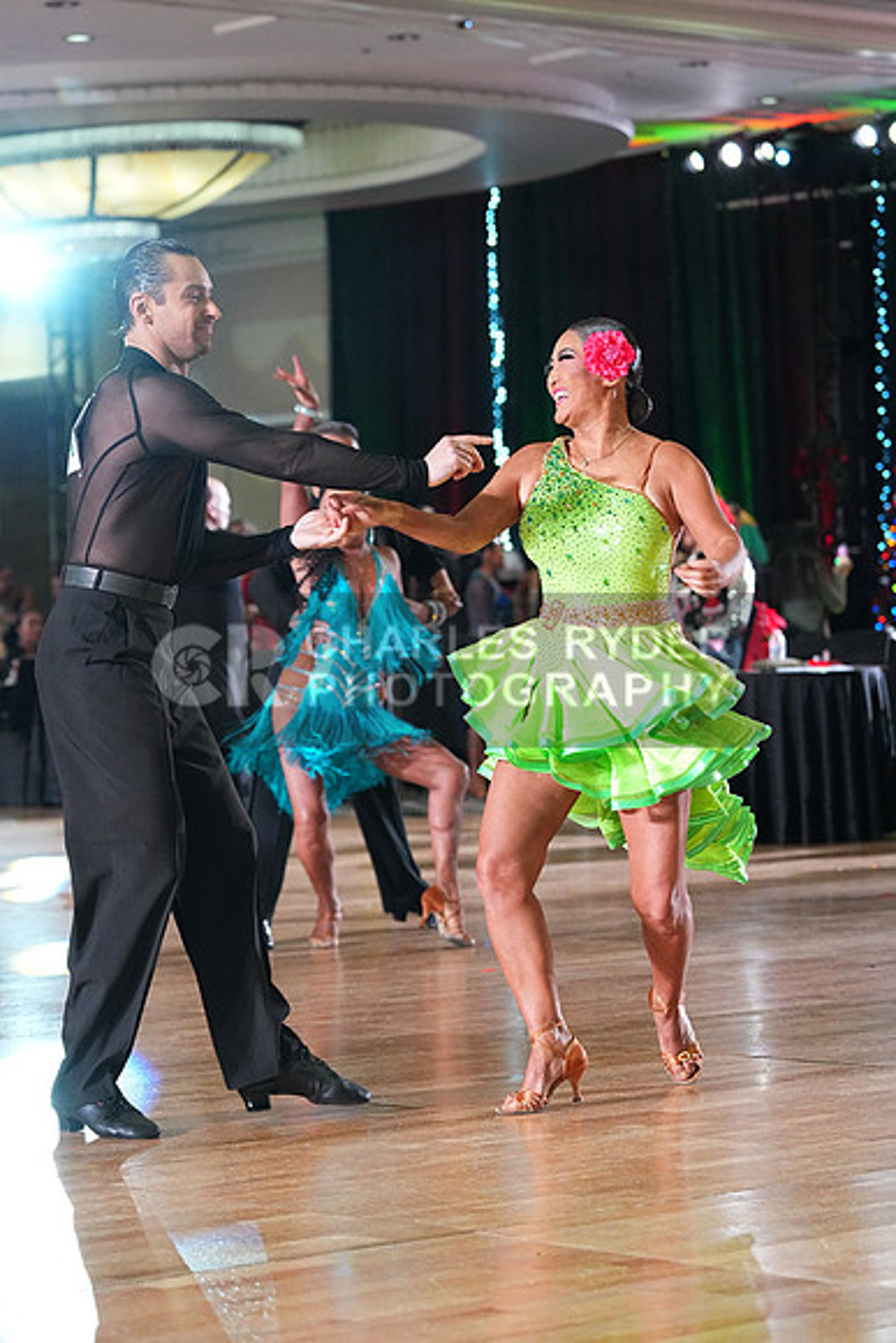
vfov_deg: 19.3
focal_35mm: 106
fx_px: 3955
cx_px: 448
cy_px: 672
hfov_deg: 12.9
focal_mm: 106
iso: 8000
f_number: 4.5
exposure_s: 1/400
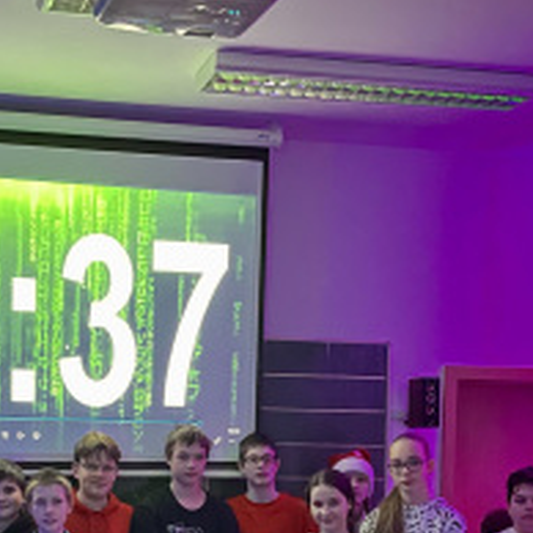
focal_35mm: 63
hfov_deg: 26.8
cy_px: 541
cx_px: 111
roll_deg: -0.2
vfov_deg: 25.8
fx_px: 1097
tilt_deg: -3.2
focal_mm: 4.2
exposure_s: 1/25
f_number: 1.6
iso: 1000
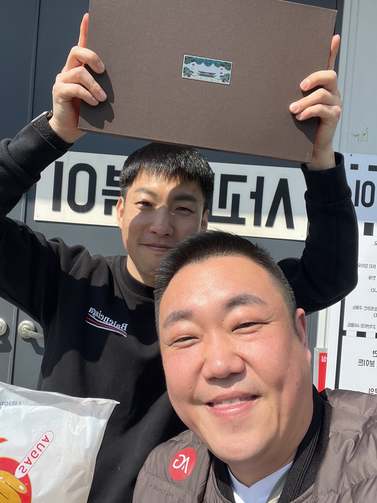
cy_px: 252
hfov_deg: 46.8
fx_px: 436
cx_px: 188
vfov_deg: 60.0
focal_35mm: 30
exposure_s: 1/1316
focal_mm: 2.71
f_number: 2.2
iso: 32
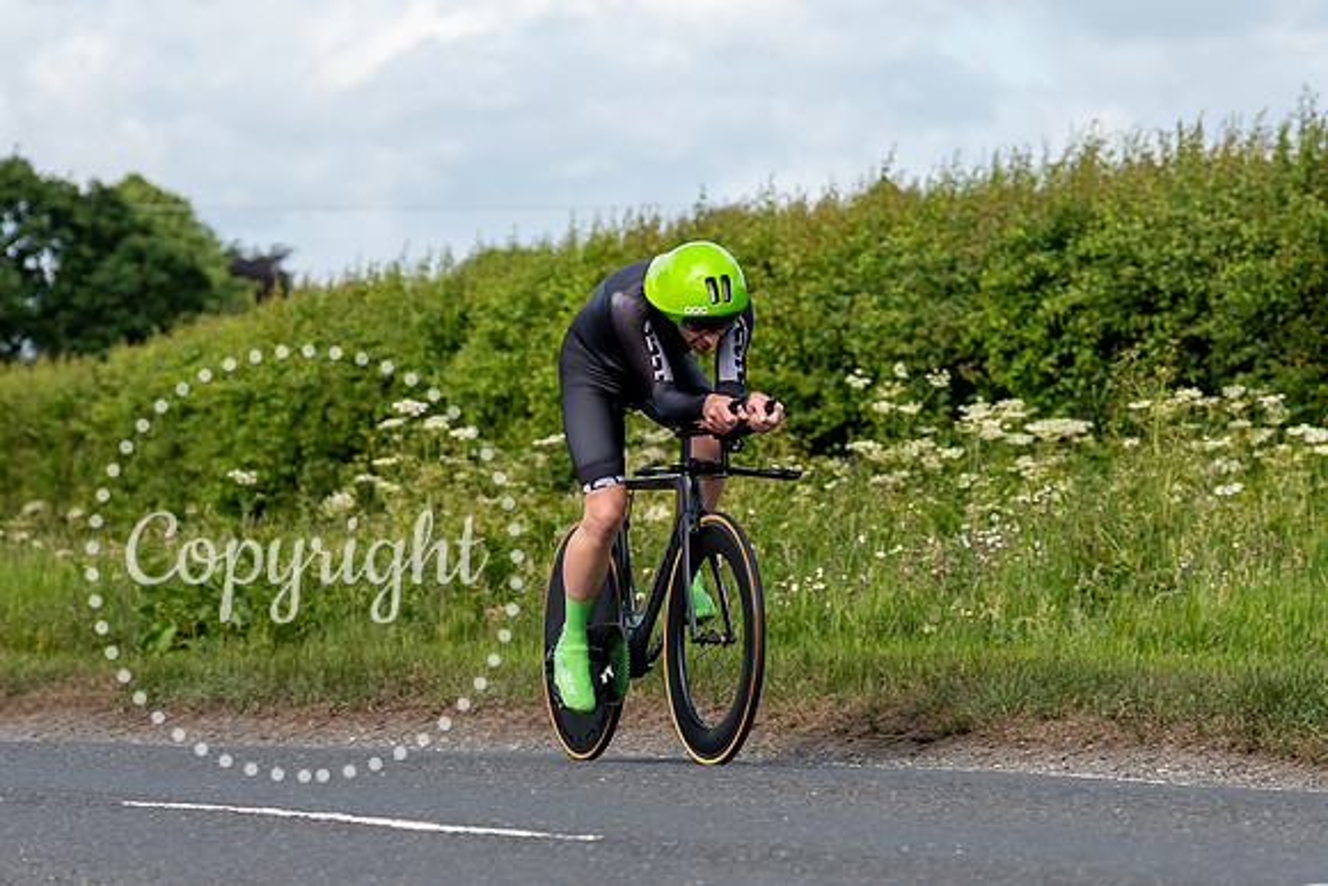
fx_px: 7054
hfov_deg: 10.8
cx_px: 691
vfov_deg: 7.2
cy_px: 511
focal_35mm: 191
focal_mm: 88
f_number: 3.5
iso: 100
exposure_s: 1/1000
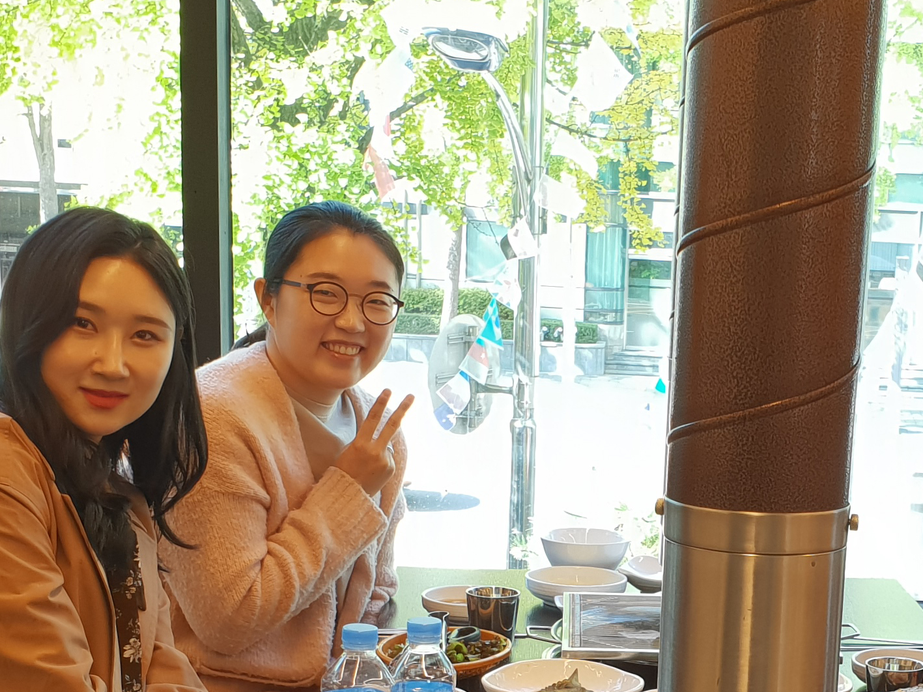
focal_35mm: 74
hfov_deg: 26.0
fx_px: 1973
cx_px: 687
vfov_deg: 19.5
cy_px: 622
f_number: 2.4
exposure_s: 1/60
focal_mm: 4.3
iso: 80
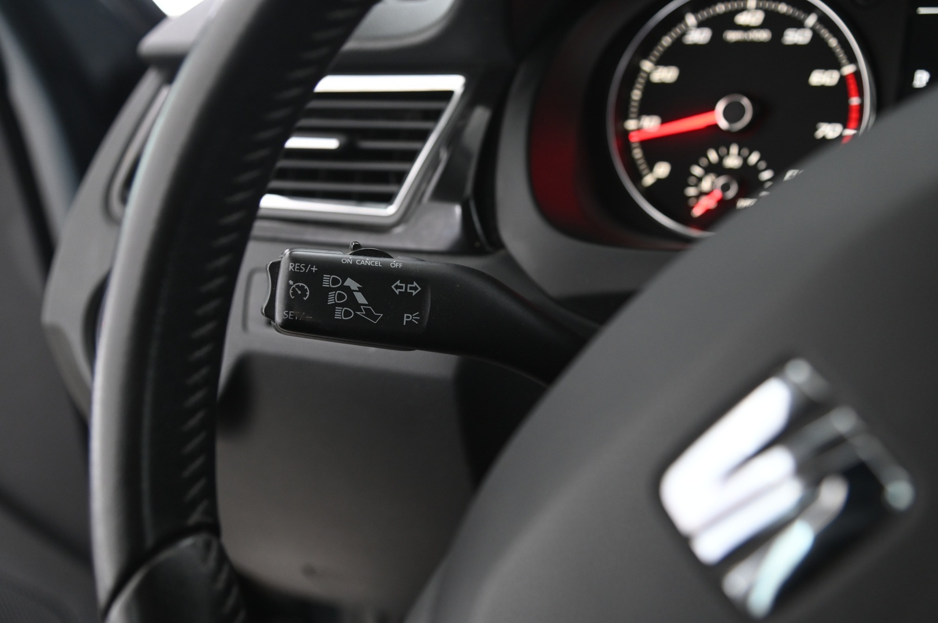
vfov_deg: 26.9
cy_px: 312
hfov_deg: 39.6
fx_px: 1302
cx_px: 469
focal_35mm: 50
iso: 2000
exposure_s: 1/10
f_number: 4.5
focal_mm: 50
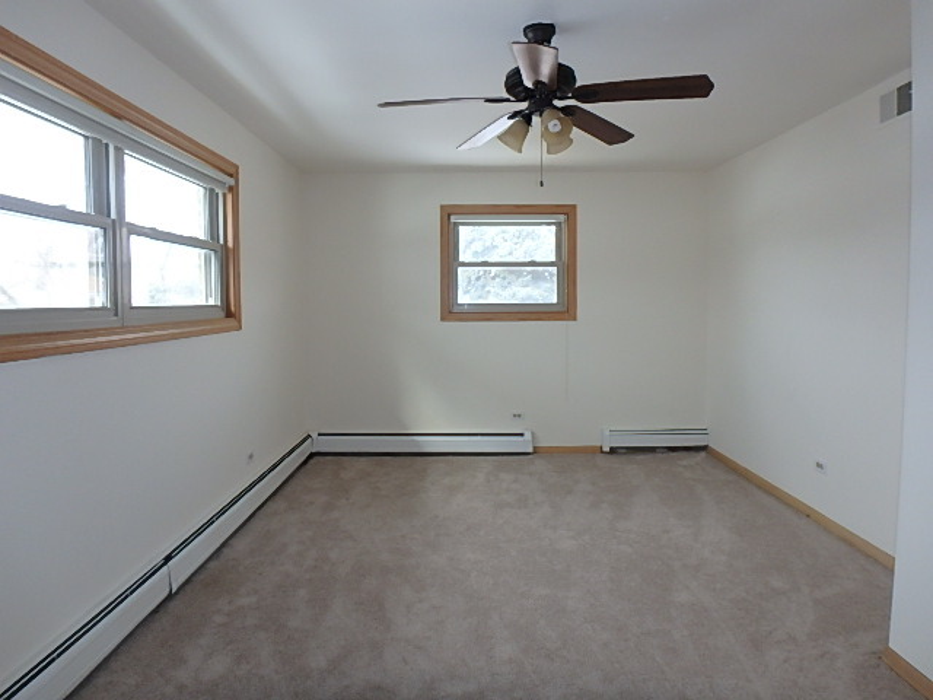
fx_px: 566
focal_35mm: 21
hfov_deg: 79.0
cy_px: 350
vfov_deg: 63.4
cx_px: 466
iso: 200
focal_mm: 3.7
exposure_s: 1/60
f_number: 3.5
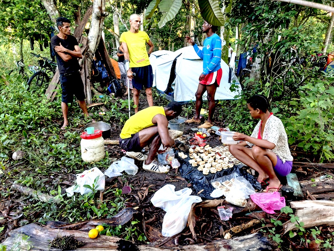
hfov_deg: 73.9
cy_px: 126
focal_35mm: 23
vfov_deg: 58.9
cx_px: 167
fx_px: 222
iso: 157
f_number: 1.8
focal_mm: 5.56
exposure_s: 1/60
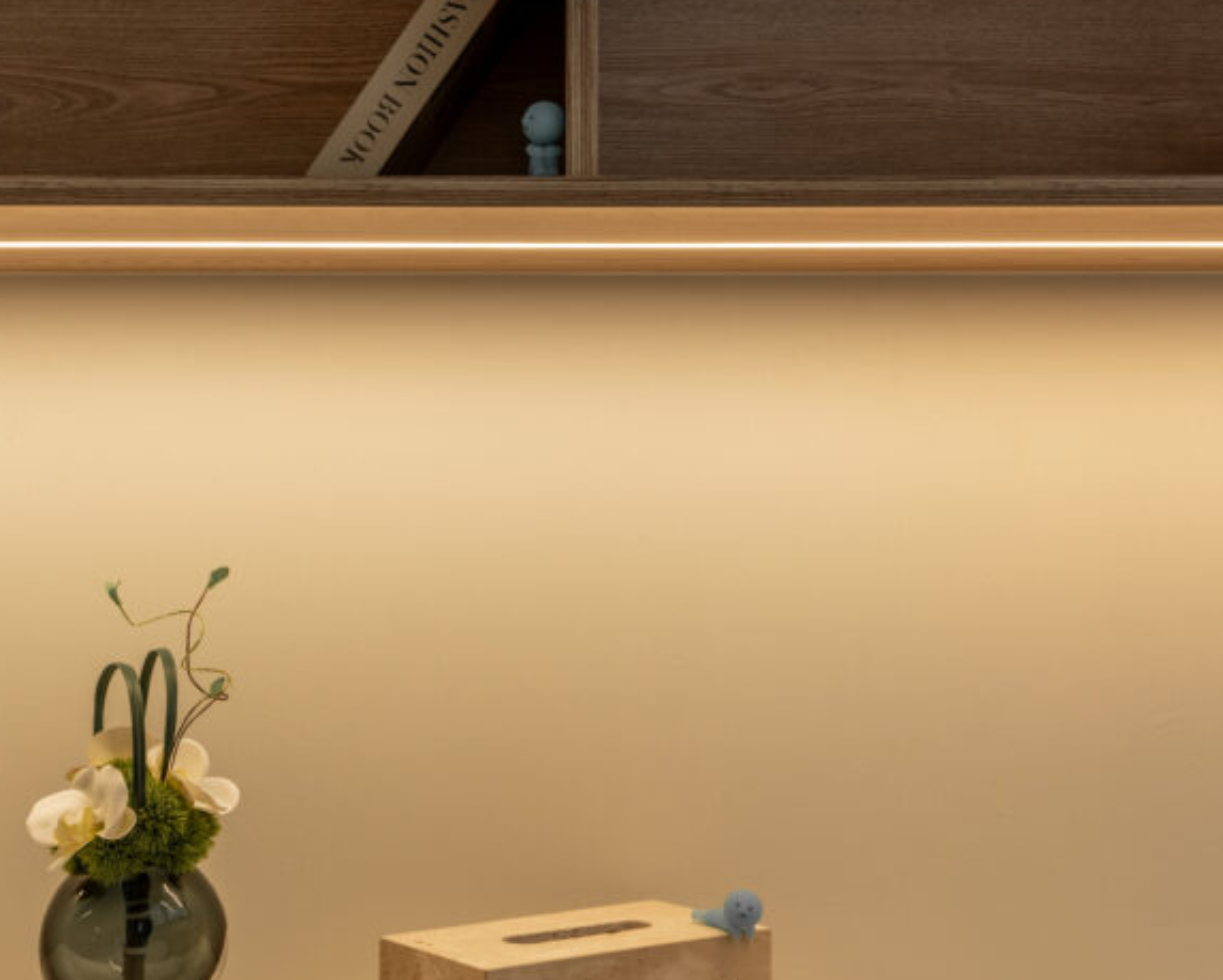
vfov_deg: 26.7
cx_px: 565
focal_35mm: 57
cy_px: 517
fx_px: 2064
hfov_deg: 33.0
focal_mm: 34
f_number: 11
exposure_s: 1/60
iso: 400
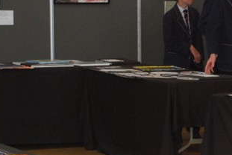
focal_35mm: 185
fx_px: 1193
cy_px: 78
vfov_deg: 7.4
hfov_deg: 10.9
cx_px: 272
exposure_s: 1/60
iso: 500
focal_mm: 32
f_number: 4.8
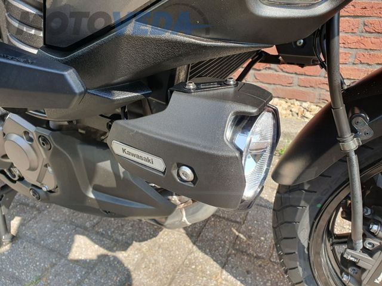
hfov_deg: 67.3
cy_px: 143
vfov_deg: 53.1
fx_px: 287
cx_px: 191
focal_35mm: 26
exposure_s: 1/325
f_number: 2.4
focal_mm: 4.32
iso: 50
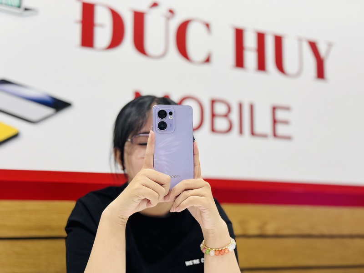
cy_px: 136
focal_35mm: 48
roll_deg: +0.4
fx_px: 505
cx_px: 182
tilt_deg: +10.1
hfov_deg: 39.7
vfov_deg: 30.3
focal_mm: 6.76
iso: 250
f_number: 1.78
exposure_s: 1/60
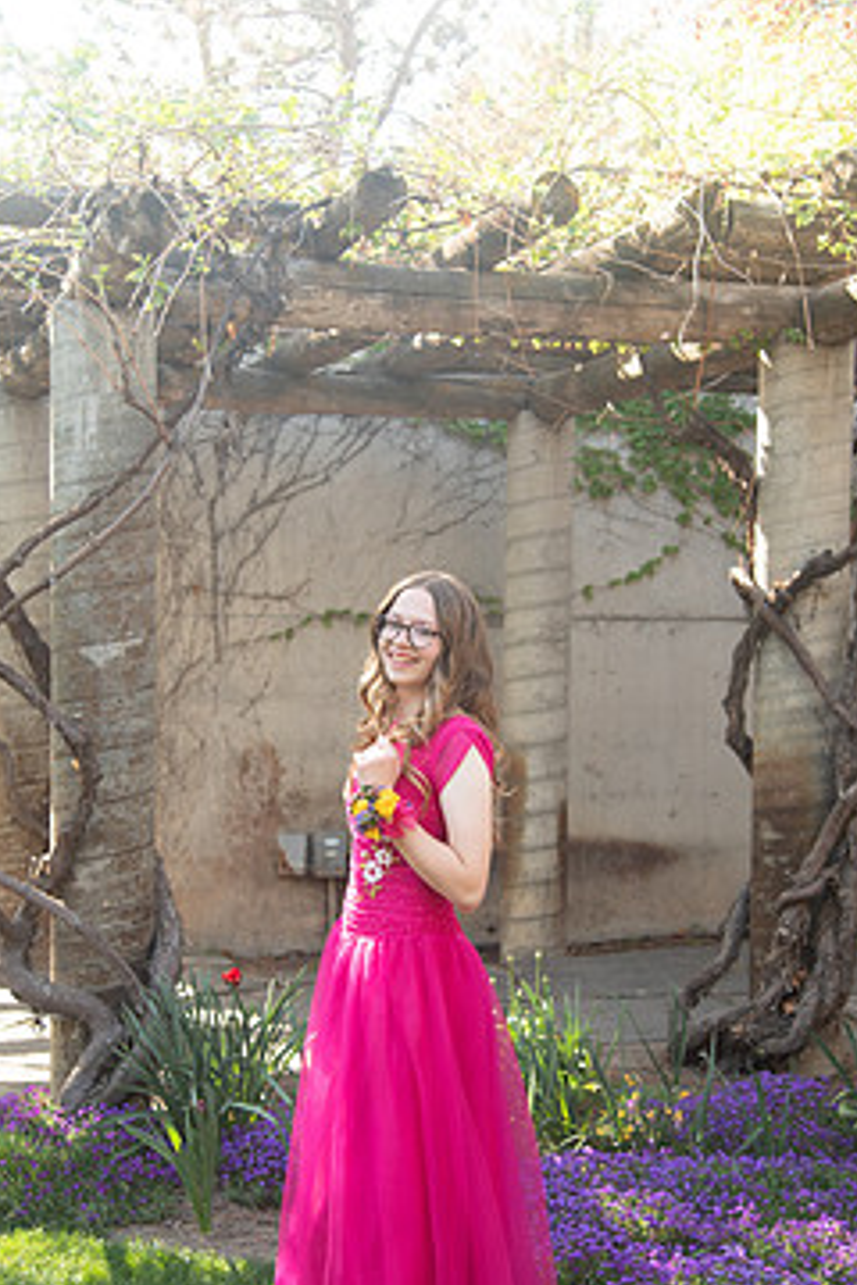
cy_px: 732
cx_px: 414
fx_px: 1785
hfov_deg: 27.0
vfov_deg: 39.5
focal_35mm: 50
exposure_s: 1/125
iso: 250
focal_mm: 40
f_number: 4
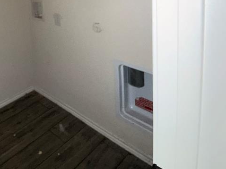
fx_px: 196
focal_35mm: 30
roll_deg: +4.3
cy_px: -4
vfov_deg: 40.3
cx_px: 7
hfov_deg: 50.2
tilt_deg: -4.9
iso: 160
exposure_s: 1/30
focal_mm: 2.22
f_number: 2.2
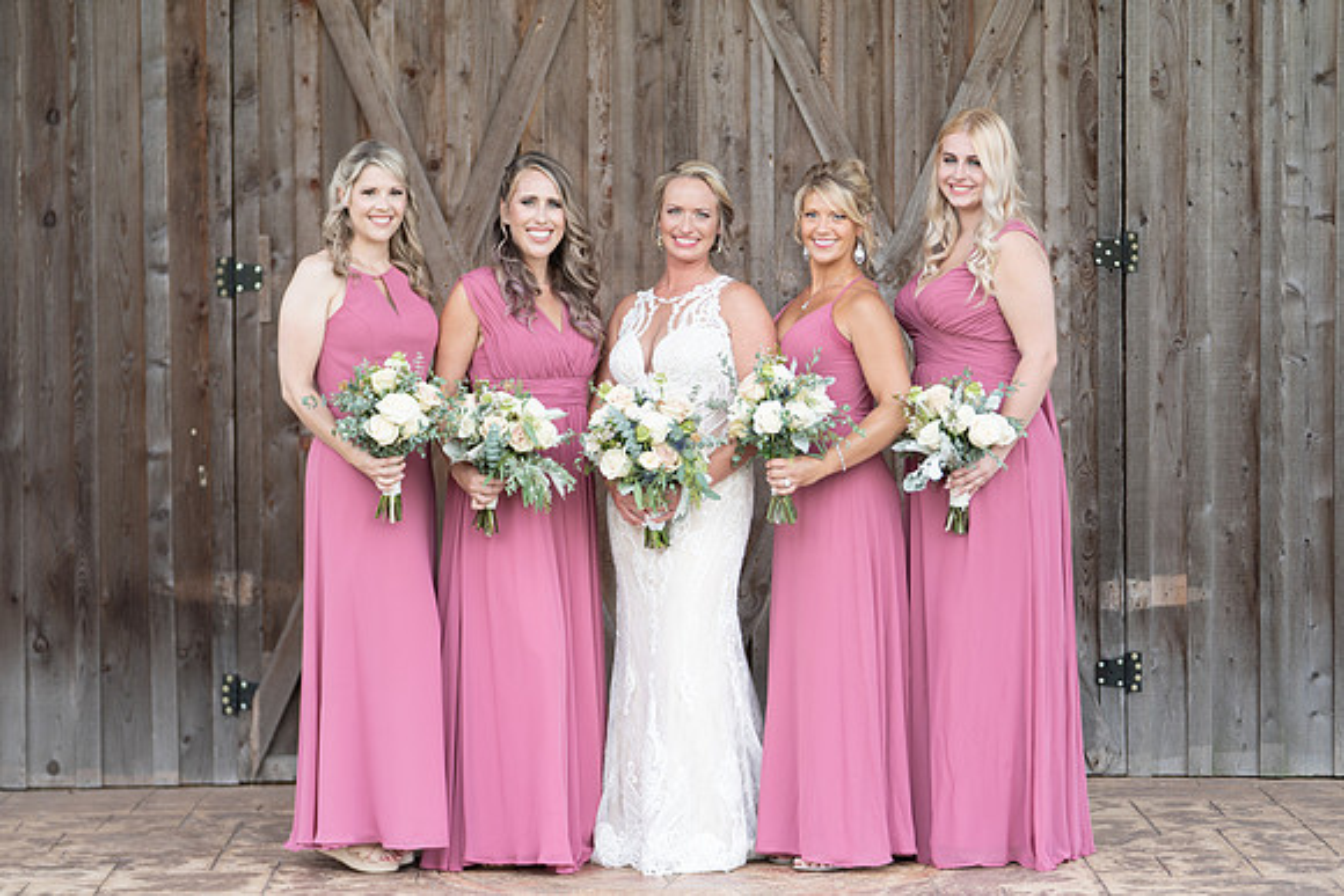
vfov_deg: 11.3
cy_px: 436
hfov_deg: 16.9
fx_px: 4531
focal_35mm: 121
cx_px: 683
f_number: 2.8
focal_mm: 114
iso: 125
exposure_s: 1/250
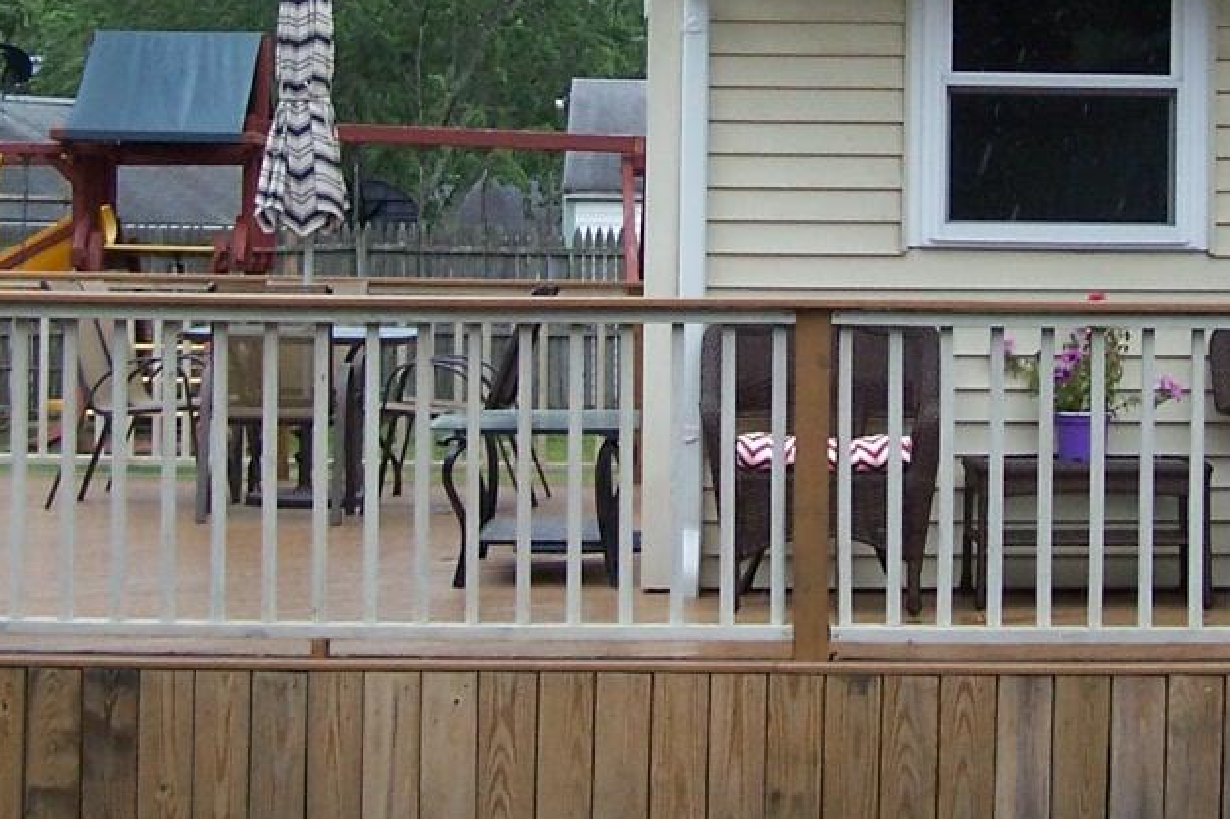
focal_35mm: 98
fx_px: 3347
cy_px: 22
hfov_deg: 20.8
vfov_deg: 13.8
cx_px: 811
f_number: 2.8
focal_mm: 6.3
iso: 80
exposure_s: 1/350
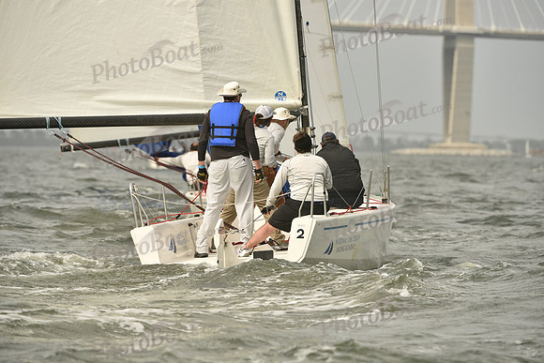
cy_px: 182
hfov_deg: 6.2
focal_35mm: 330
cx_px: 272
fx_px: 4988
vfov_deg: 4.2
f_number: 7.1
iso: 320
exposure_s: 1/1250
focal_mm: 330
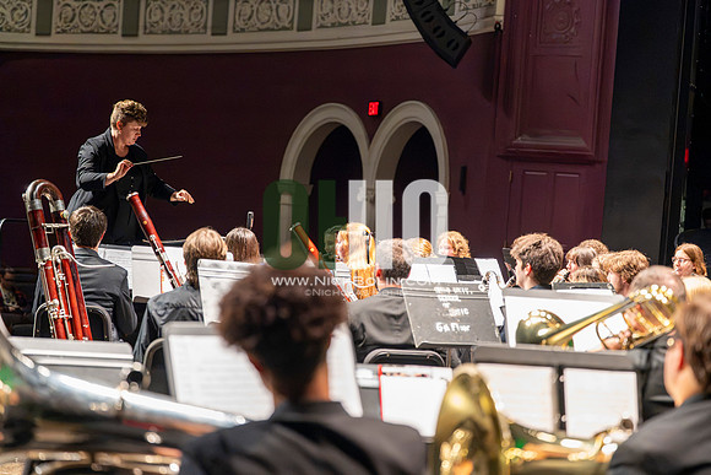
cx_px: 356
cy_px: 238
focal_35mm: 82
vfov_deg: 16.7
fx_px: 1620
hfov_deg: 24.8
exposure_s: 1/640
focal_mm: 82
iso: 12800
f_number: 2.8
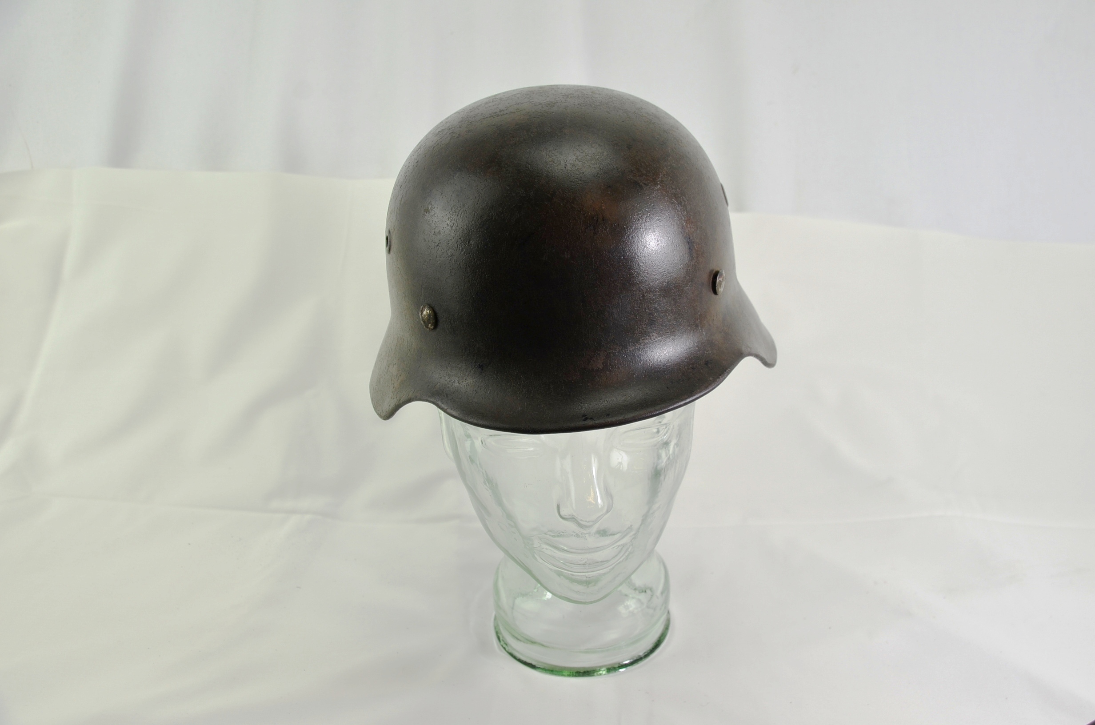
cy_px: 362
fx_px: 1411
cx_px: 548
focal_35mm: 46
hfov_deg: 42.4
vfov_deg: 28.8
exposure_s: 1/125
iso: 250
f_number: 5.6
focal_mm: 31
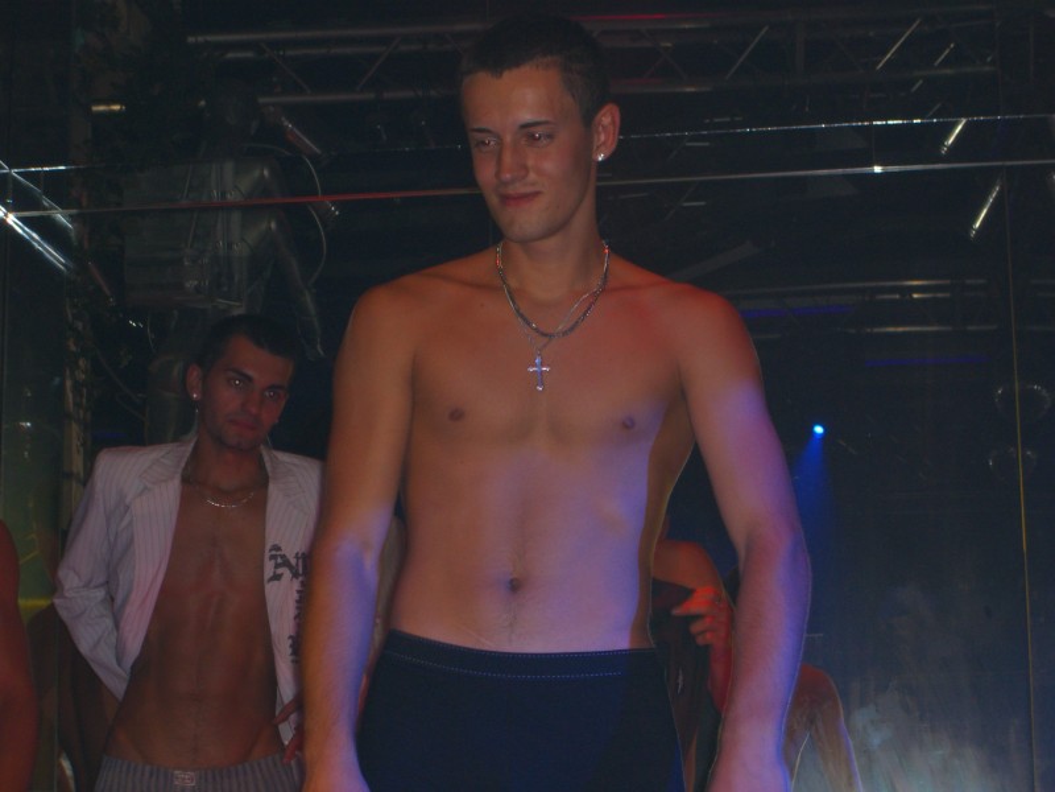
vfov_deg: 15.6
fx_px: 2895
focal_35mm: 95
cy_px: 396
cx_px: 528
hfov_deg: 20.7
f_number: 4.8
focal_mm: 19.7
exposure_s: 1/60
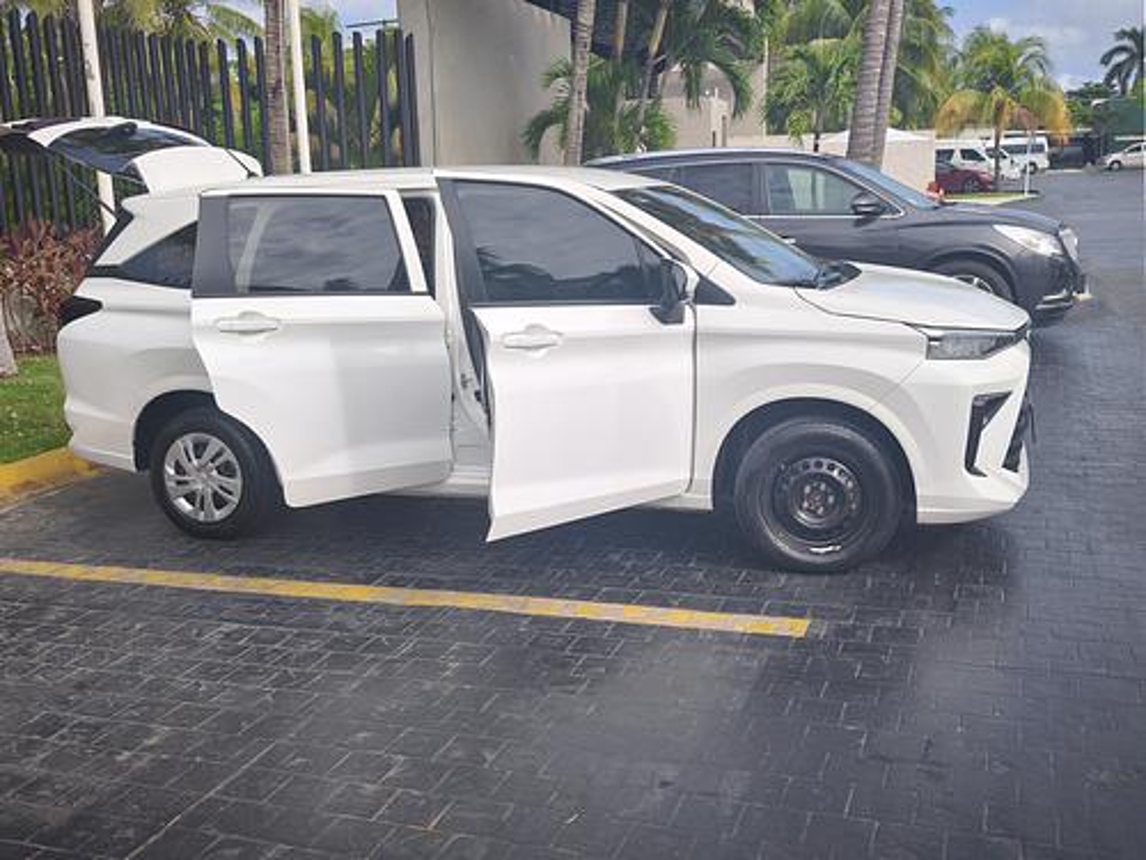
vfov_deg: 40.7
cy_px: 430
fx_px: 1159
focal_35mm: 35
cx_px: 573
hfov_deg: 52.6
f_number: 1.6
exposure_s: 1/2049
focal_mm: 6.57
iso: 50
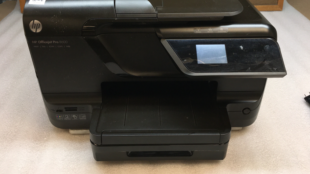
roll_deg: +1.4
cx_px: 156
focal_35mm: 32
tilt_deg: -31.3
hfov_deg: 61.0
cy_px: 63
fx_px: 263
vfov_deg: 36.4
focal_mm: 4.15
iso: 40
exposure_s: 1/120
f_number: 2.2
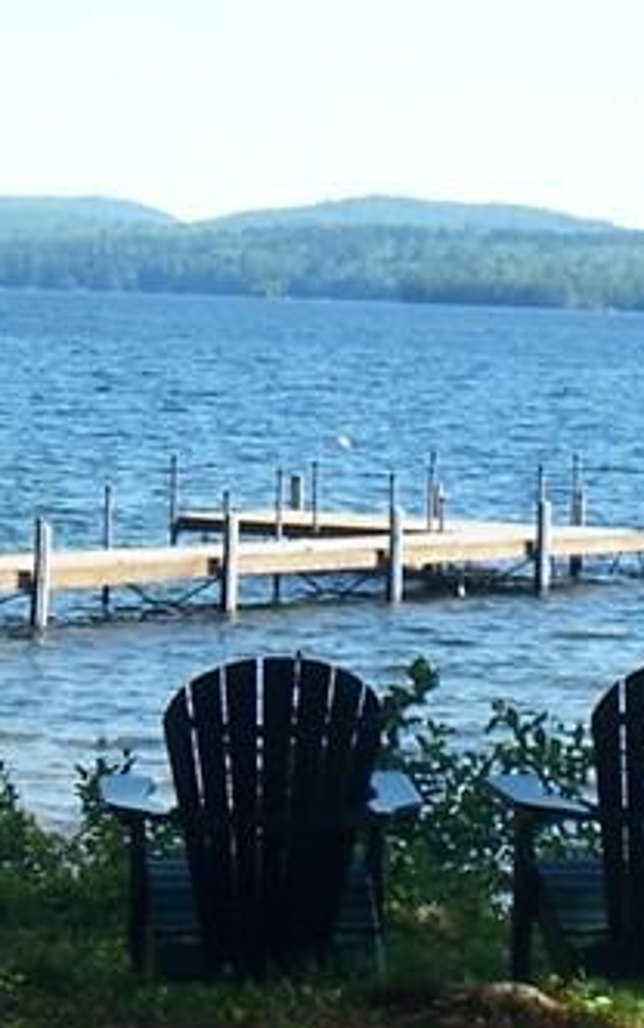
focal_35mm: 160
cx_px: 118
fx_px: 4485
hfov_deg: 8.2
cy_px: 477
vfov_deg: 13.1
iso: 64
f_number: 4
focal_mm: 8
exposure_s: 1/250
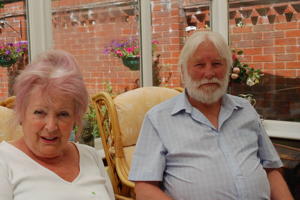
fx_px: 508
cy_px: 94
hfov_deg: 32.9
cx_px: 131
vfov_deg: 22.2
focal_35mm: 61
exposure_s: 1/320
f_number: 9
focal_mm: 34
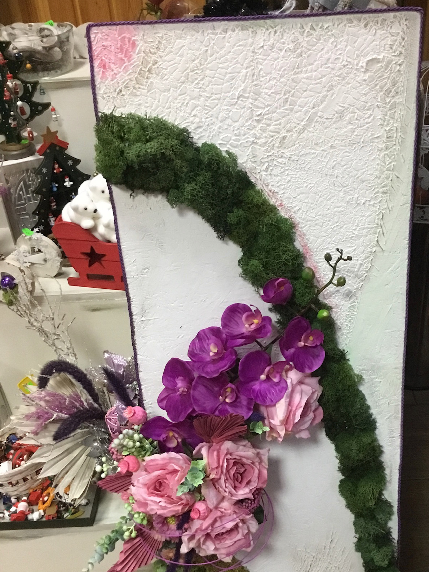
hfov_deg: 35.7
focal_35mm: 40
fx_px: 661
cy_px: 360
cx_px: 274
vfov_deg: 46.4
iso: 200
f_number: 2.4
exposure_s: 1/25
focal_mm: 3.3
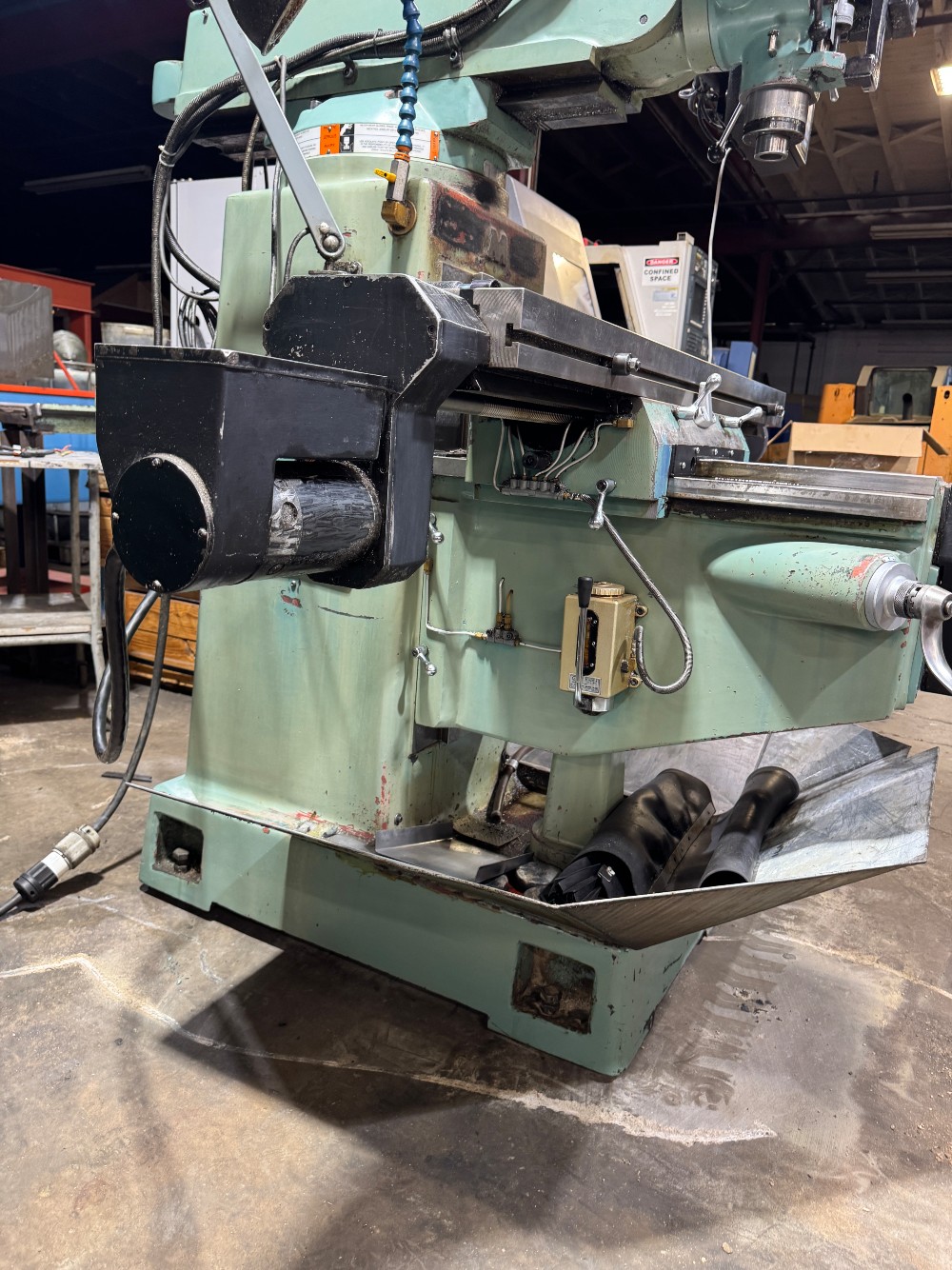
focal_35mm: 24
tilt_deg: -13.8
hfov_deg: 56.8
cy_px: 635
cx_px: 476
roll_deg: -5.0
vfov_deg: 71.6
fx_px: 880
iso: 200
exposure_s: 1/60
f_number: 1.78
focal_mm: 6.76
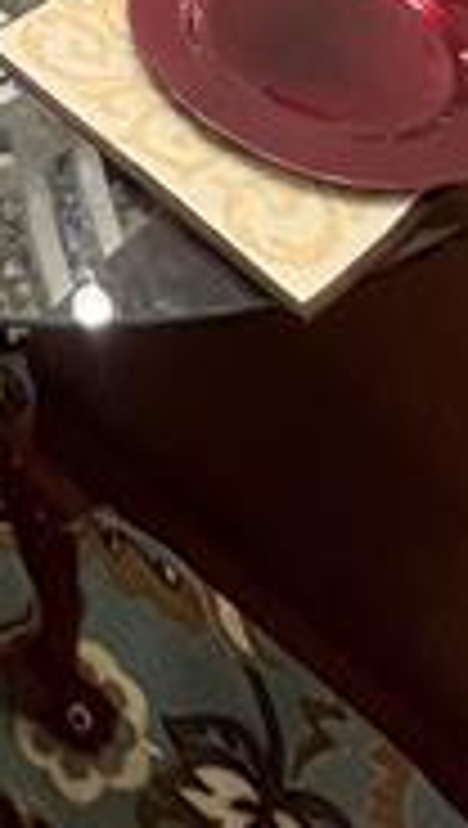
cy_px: -675
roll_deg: +3.7
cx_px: -297
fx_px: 1297
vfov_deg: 21.7
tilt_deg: -10.8
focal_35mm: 59
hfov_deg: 17.6
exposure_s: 1/120
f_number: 1.8
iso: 160
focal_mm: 1.57
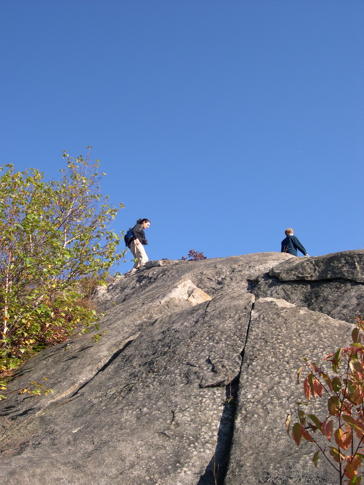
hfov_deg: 37.7
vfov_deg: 49.0
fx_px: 533
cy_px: 242
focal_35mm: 38
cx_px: 182
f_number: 7.6
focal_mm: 8
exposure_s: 1/93.1
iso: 100
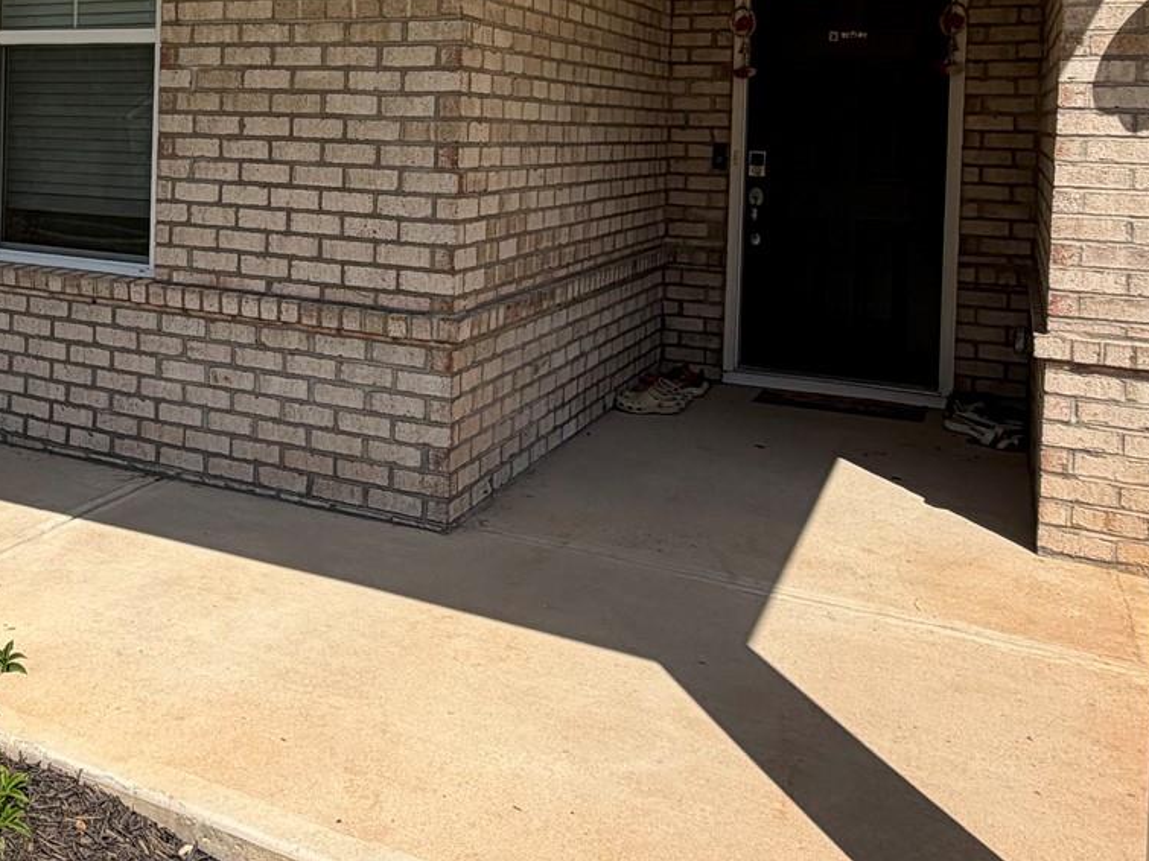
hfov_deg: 46.5
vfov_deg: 36.0
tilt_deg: -1.3
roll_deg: -1.1
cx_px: 234
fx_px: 1261
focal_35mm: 38
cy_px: 132
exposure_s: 1/1235
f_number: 2.2
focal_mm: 2.22
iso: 20
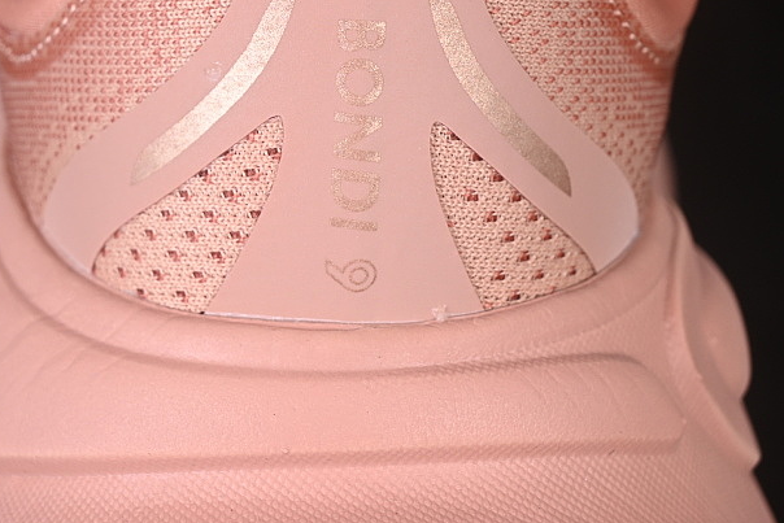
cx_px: 308
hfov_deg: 15.3
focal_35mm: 134
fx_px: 2919
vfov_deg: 10.2
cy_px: 92
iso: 160
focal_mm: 50
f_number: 7.1
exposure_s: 1/80
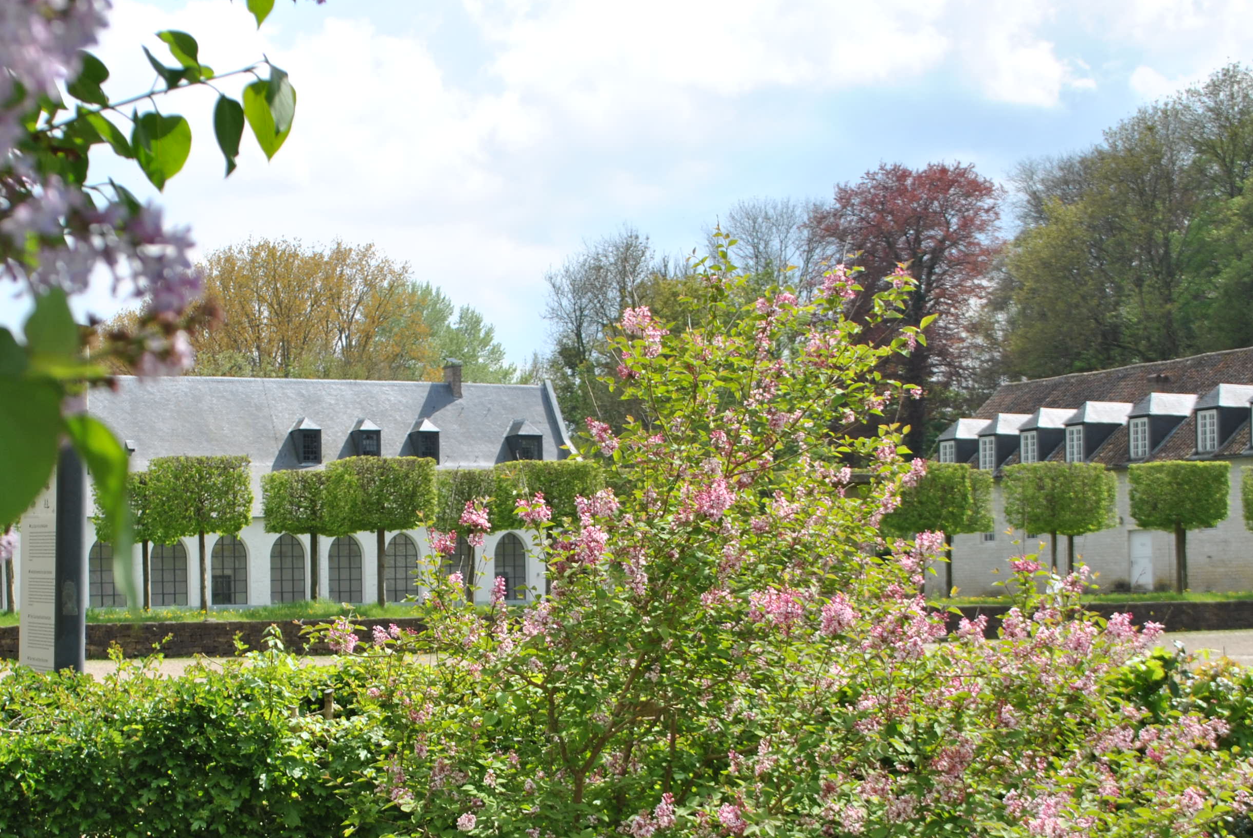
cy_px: 612
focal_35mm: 62
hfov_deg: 32.1
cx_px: 411
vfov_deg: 21.8
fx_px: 2160
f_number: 7.1
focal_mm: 26
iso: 100
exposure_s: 1/200
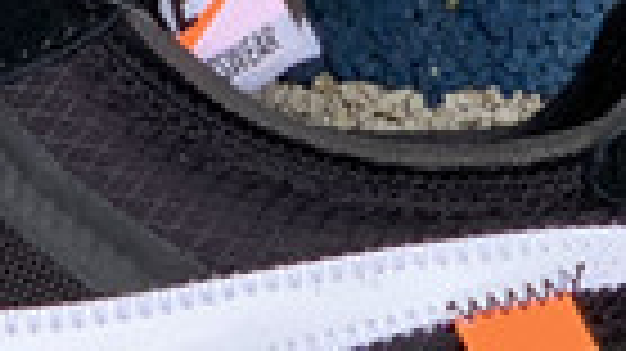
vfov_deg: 3.7
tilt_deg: -73.5
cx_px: -252
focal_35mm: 327
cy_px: -171
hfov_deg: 6.5
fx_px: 5425
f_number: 2.4
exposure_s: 1/95
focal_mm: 6
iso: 125
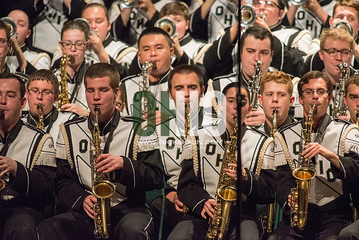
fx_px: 5984
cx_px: 180
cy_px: 120
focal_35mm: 600
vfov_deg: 2.3
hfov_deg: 3.4
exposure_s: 1/320
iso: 4000
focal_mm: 600
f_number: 5.6
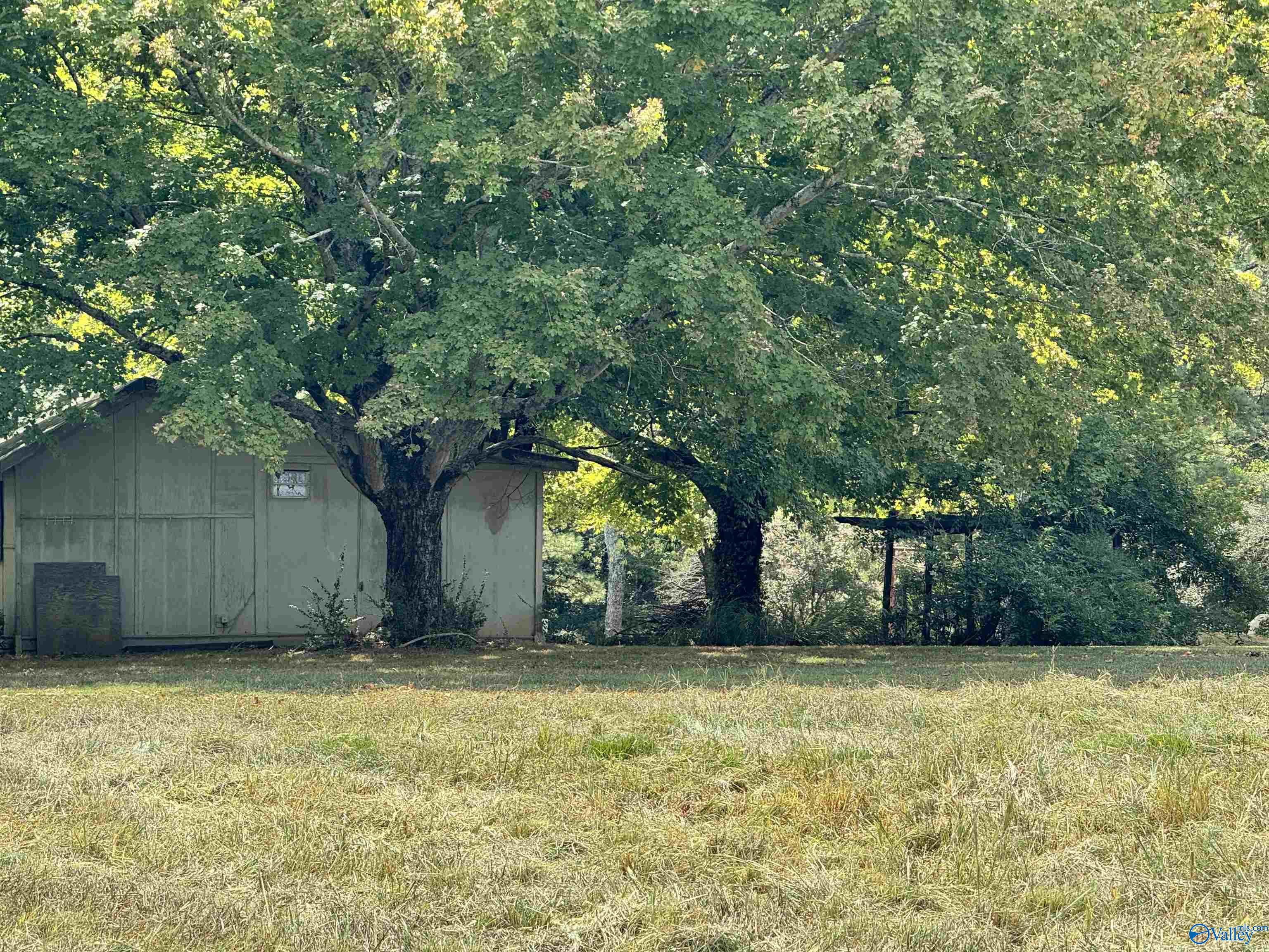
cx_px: 634
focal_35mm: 120
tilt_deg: +0.5
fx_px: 4399
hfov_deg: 16.4
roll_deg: -1.9
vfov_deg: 12.3
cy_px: 476
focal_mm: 15.66
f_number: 2.8
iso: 50
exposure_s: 1/292
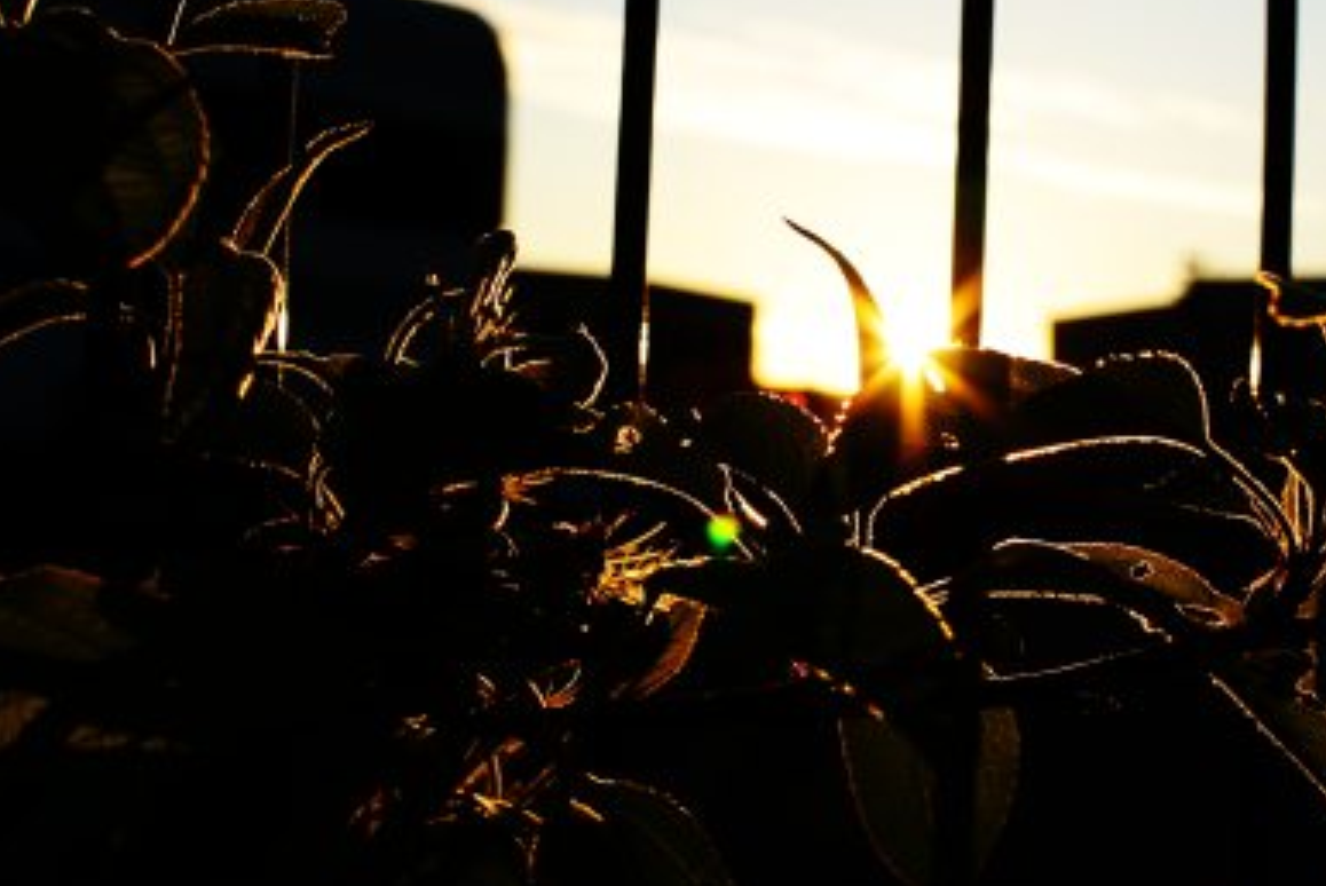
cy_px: 441
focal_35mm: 61
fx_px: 2248
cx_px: 814
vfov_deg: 22.3
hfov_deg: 32.7
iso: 100
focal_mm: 18.5
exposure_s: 1/320
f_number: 6.3
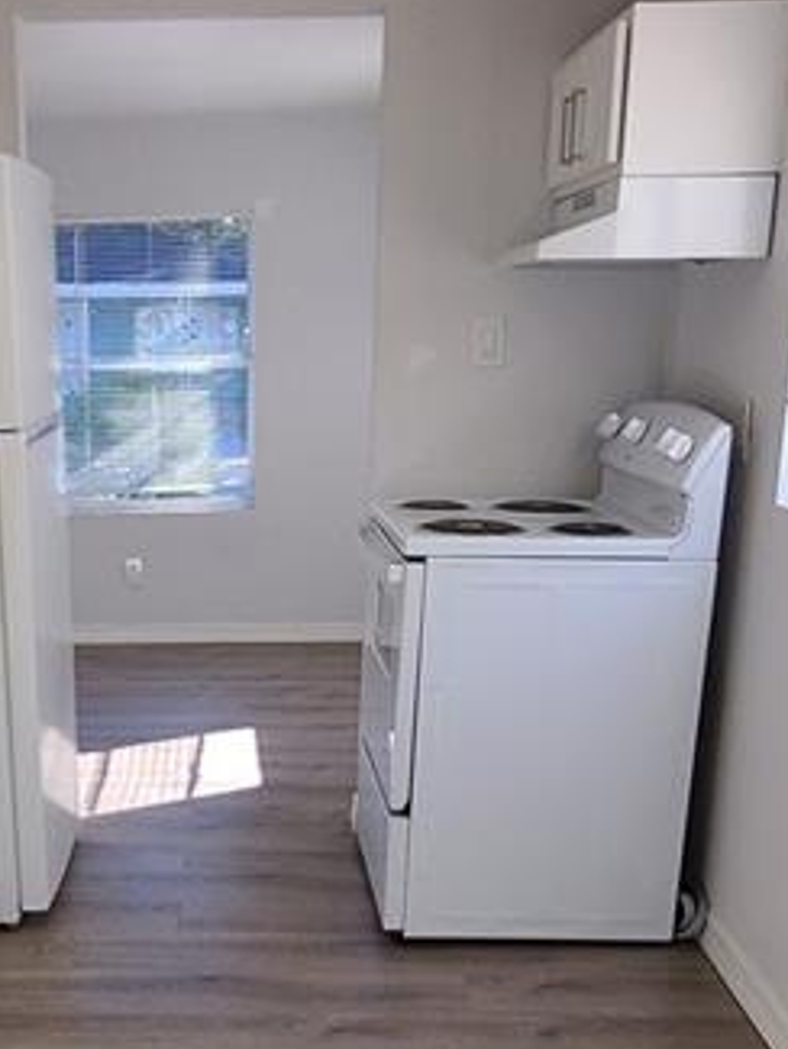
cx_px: 158
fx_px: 1456
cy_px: 907
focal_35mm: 48
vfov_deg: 37.5
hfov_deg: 29.6
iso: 50
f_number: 2.2
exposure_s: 1/183
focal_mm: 2.2
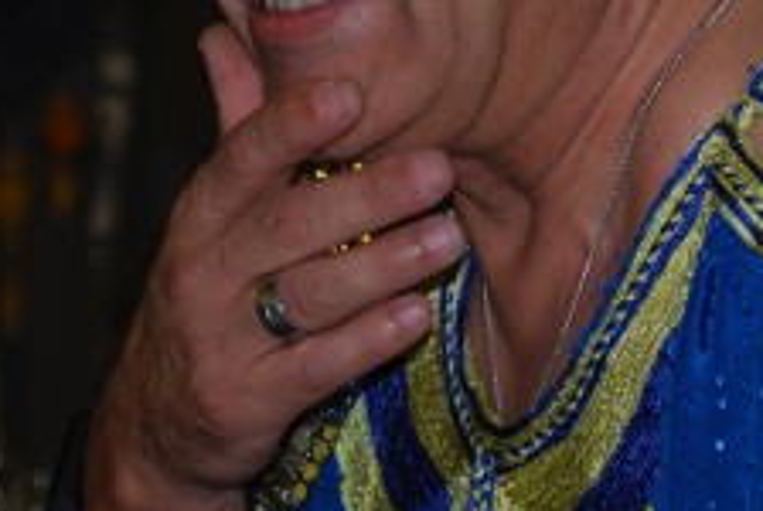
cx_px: 143
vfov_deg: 4.7
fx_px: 6256
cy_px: -94
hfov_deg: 7.0
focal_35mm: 295
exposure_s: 1/60
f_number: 5.6
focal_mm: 55
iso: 200
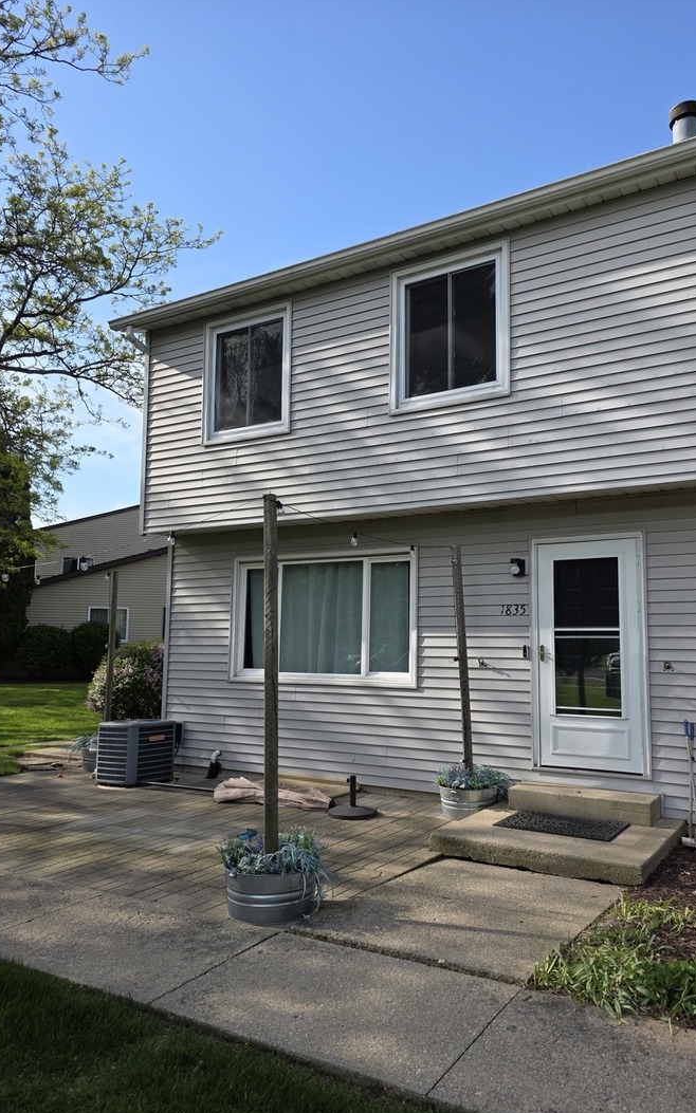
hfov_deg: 49.1
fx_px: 759
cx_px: 403
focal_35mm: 25
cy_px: 564
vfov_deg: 72.5
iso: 80
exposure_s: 1/3318
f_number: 1.7
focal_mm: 6.3
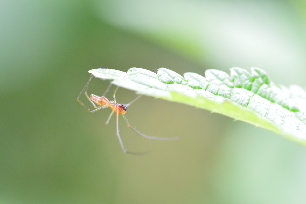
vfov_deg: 9.1
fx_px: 1274
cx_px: 153
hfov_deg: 13.7
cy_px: 102
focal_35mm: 150
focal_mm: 100
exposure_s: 1/125
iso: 800
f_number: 8
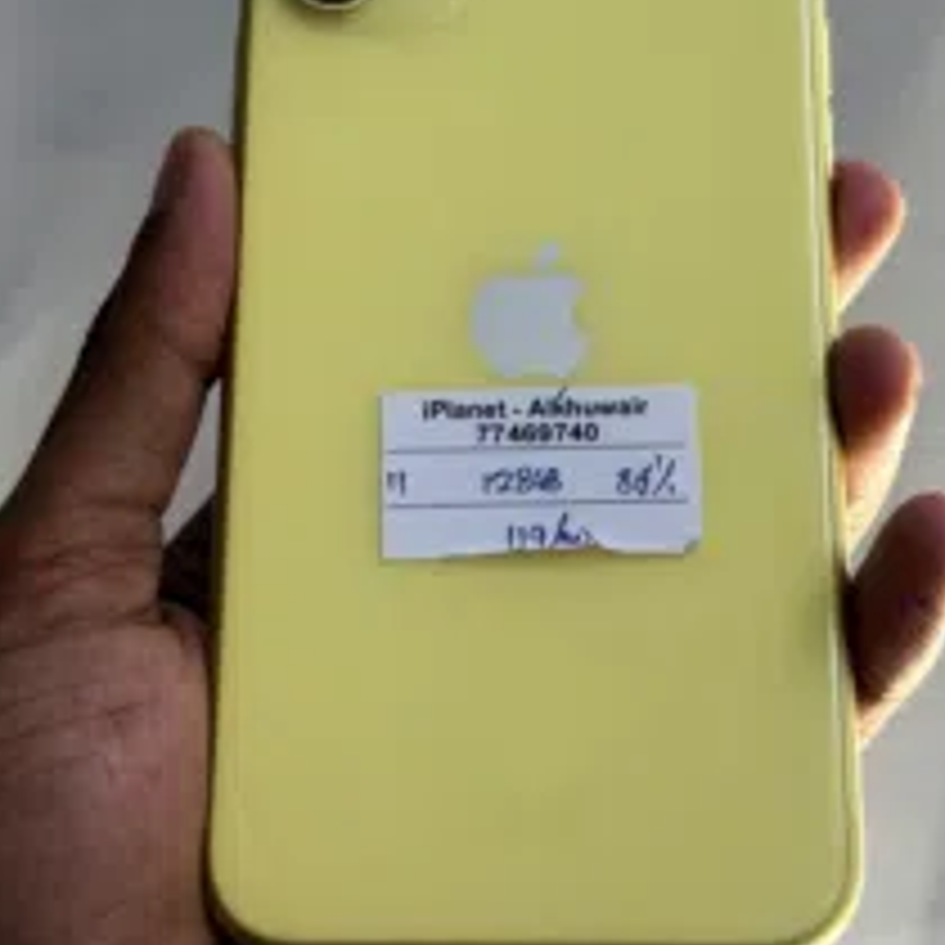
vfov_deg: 21.3
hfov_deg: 21.4
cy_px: 306
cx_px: 531
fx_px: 2502
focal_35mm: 81
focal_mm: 6.76
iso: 100
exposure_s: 1/112
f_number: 1.78
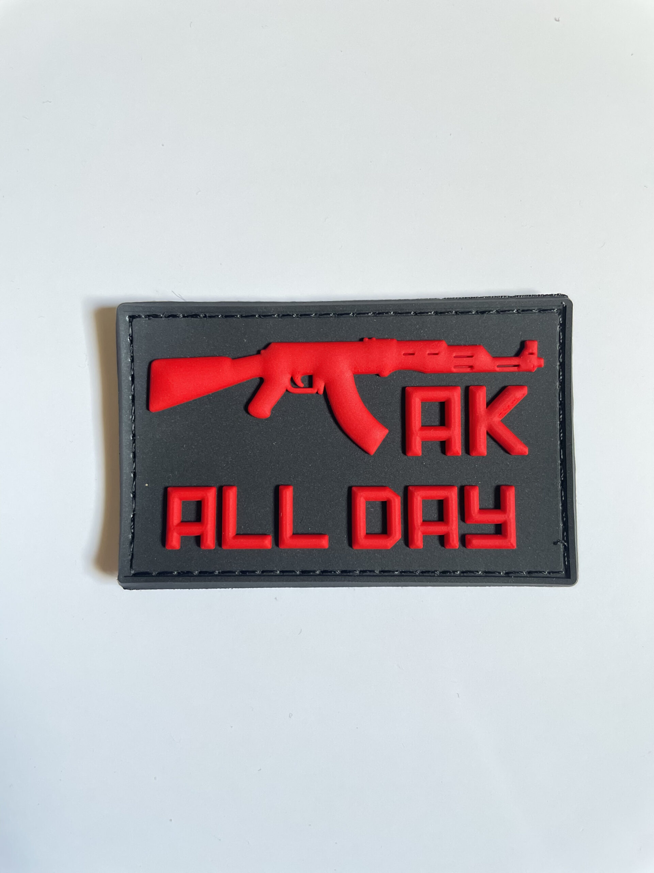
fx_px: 655
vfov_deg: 67.3
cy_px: 436
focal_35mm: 26
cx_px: 327
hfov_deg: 53.1
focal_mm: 4.2
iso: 640
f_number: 1.6
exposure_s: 1/35
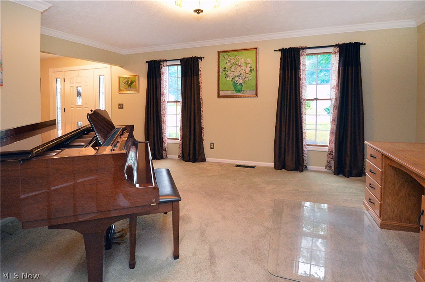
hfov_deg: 95.0
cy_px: 141
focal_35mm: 16
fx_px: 195
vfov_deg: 71.9
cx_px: 212
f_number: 3.5
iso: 3200
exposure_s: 1/60
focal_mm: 11
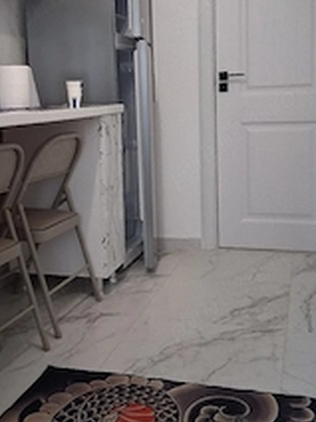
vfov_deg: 38.7
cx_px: 117
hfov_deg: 29.6
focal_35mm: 49
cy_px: 161
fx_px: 596
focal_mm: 3.98
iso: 400
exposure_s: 1/40
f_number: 1.8
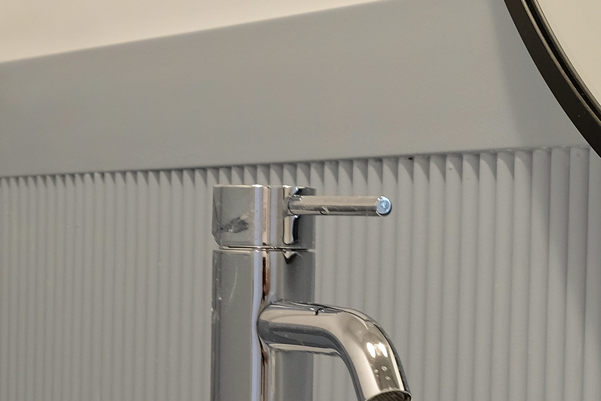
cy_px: 479
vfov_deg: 7.9
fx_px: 2888
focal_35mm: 173
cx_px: -104
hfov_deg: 11.7
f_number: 10
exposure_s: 1/2.5
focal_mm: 34.3
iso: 200
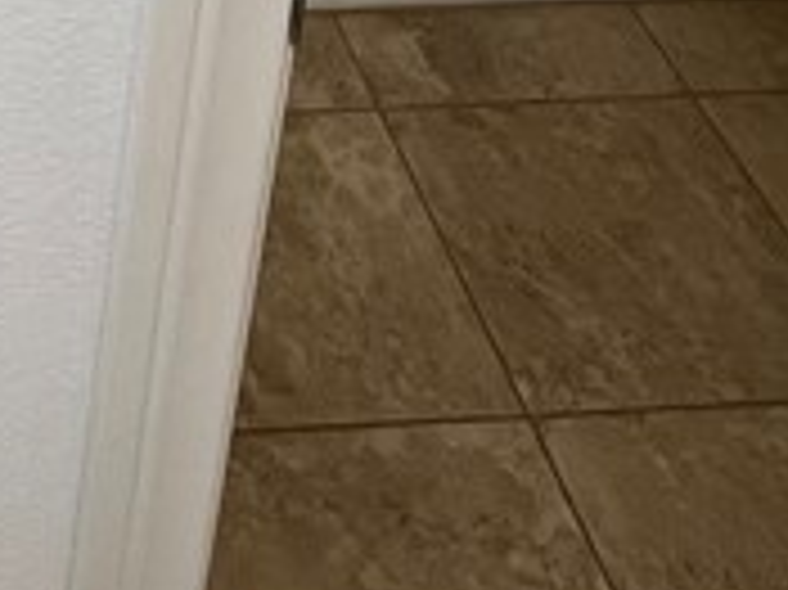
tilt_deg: -22.9
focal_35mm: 76
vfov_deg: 14.6
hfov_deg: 22.8
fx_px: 1729
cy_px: -712
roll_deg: -1.1
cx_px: -248
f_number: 1.8
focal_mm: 1.57
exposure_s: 1/120
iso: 50
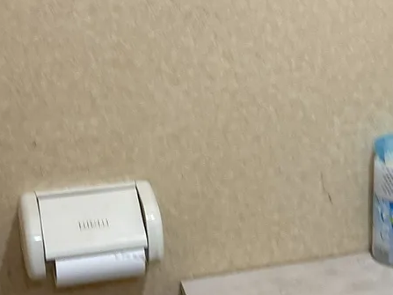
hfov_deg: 21.0
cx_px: 266
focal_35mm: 93
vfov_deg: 15.9
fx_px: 1056
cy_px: 148
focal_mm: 5.96
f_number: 1.6
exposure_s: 1/50
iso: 100
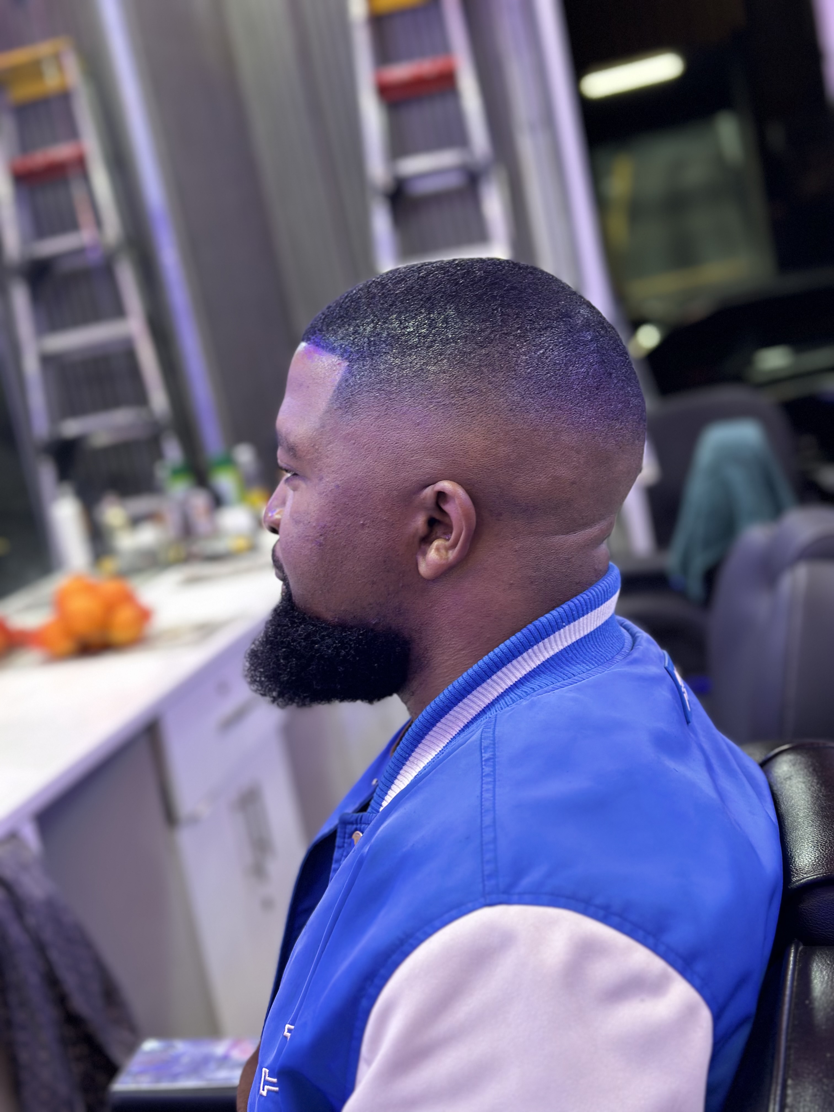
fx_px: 1542
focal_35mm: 48
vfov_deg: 39.7
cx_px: 417
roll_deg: +11.8
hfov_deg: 30.3
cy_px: 556
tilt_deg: -8.6
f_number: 1.78
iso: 160
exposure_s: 1/50
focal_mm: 6.86
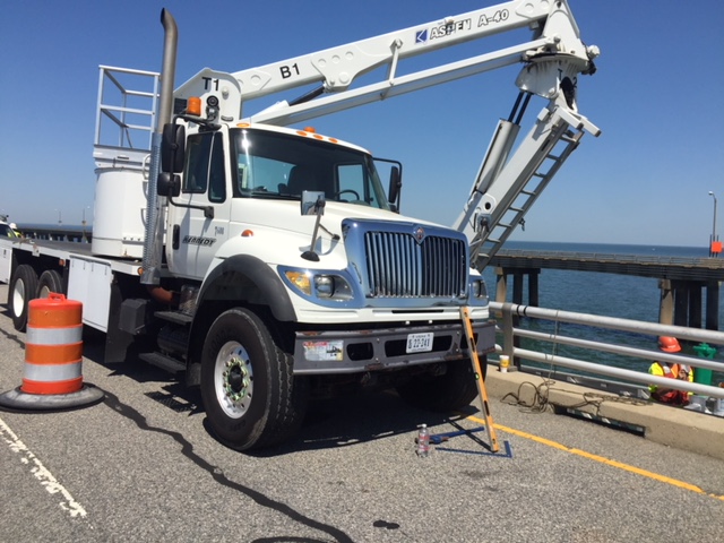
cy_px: 272
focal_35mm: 29
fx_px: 607
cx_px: 362
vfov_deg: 48.2
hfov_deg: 61.7
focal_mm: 4.15
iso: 32
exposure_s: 1/3597
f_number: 2.2
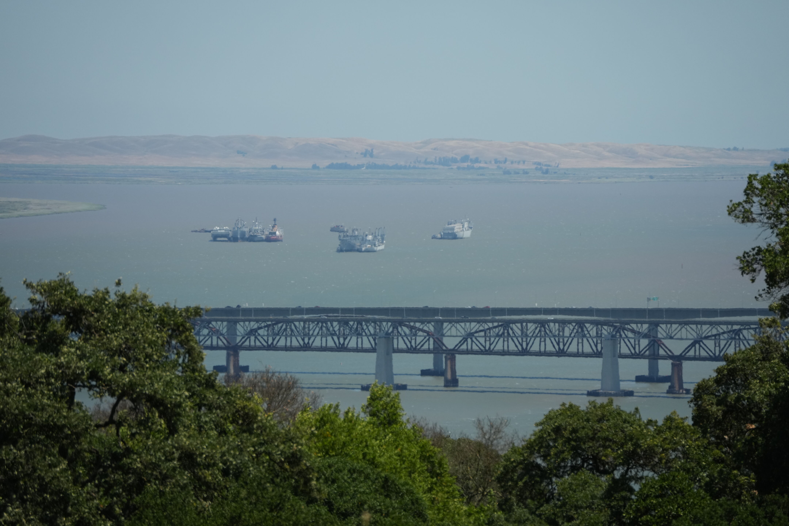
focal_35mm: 277
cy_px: 263
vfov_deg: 5.0
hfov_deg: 7.4
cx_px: 394
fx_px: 6070
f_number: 6.3
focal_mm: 277
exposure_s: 1/3200
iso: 640
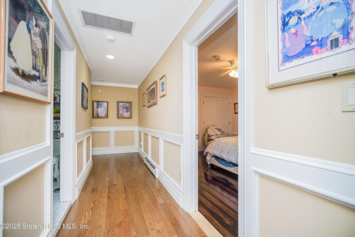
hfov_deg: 96.7
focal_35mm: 16
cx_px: 178
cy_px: 118
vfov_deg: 73.8
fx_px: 158
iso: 125
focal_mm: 16
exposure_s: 1/30
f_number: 4
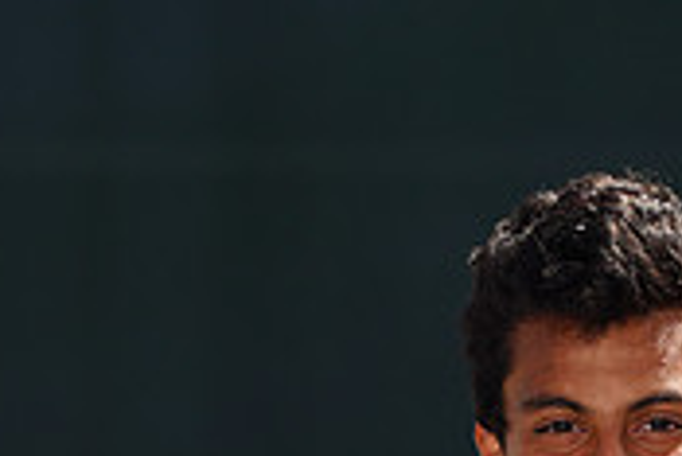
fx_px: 22088
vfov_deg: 1.2
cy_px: 688
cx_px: 323
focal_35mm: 1165
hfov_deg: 1.8
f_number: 9
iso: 100
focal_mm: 352
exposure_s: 1/250
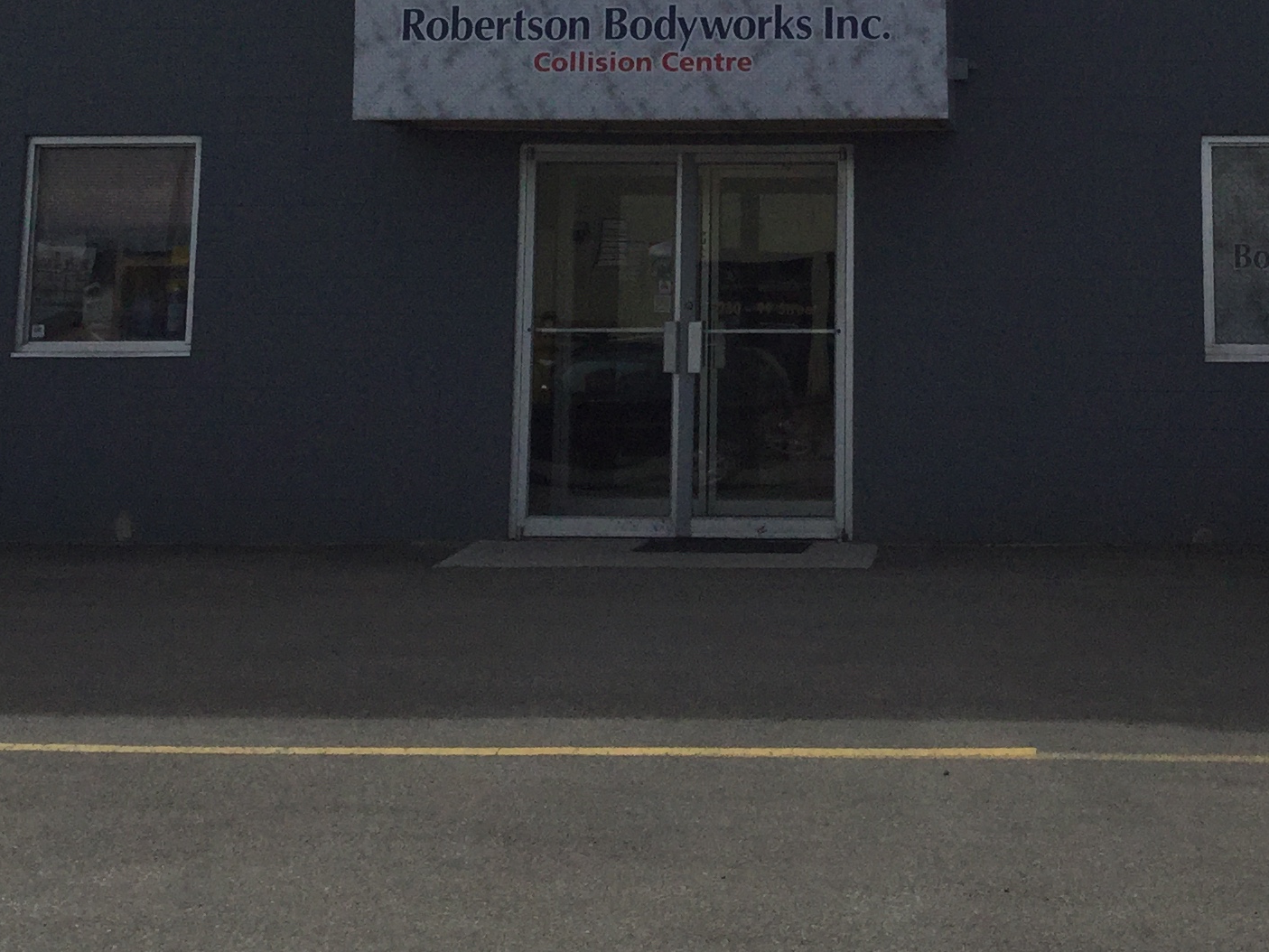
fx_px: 2640
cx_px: 866
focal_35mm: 72
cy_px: -123
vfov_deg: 19.5
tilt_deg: +9.3
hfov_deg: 26.8
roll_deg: -1.4
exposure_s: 1/4525
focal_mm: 3.3
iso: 25
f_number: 2.4
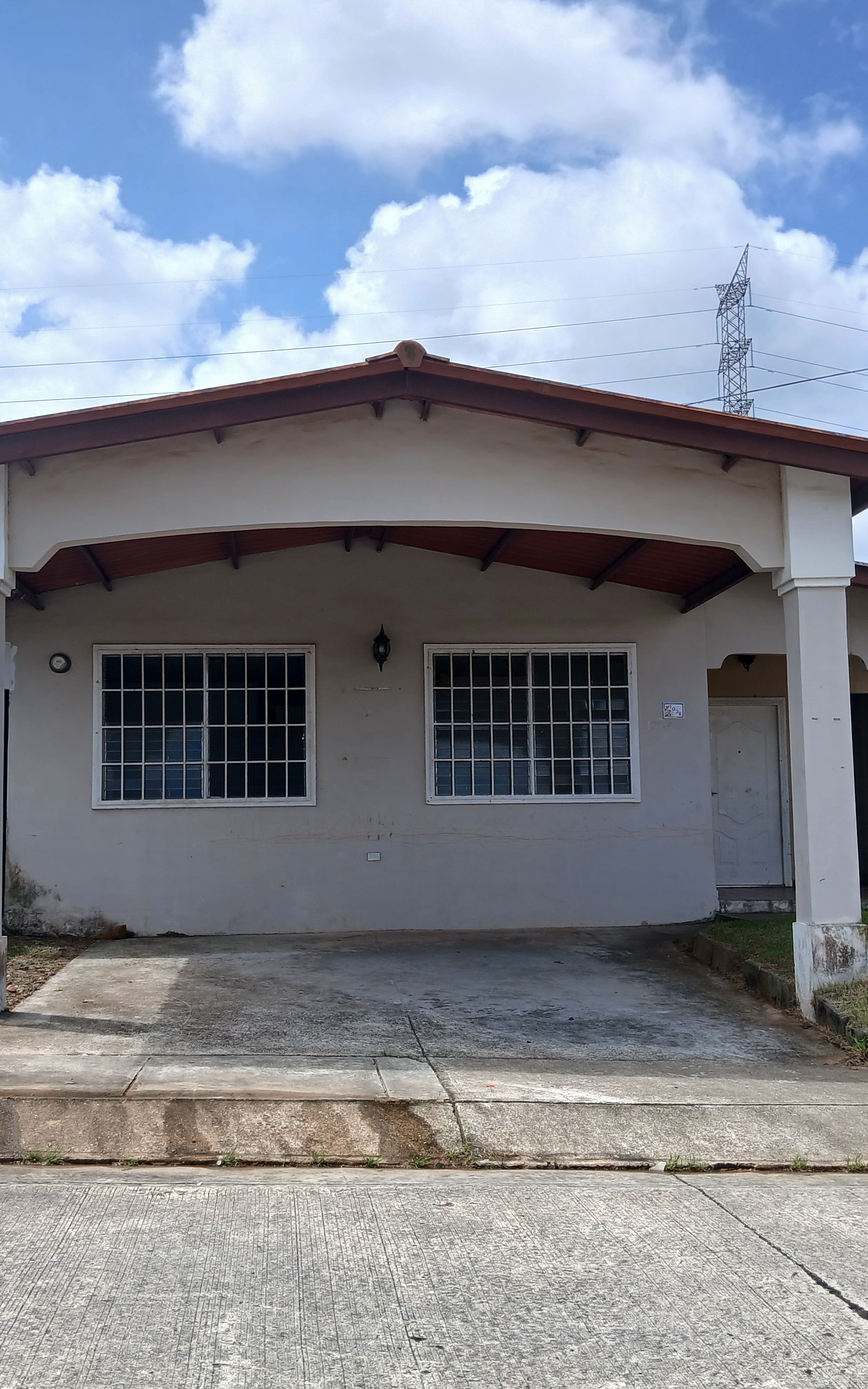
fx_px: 1401
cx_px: 412
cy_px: 690
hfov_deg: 34.4
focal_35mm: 37
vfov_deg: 52.8
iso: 20
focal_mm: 3.98
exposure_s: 1/635
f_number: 1.8
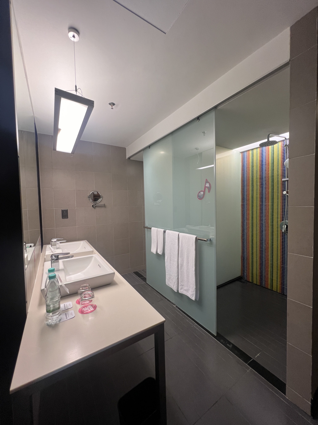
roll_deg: +1.1
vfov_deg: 106.2
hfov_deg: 89.9
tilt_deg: -2.8
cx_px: 159
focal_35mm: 13
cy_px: 212
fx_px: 159
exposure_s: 1/50
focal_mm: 1.57
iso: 160
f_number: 1.8
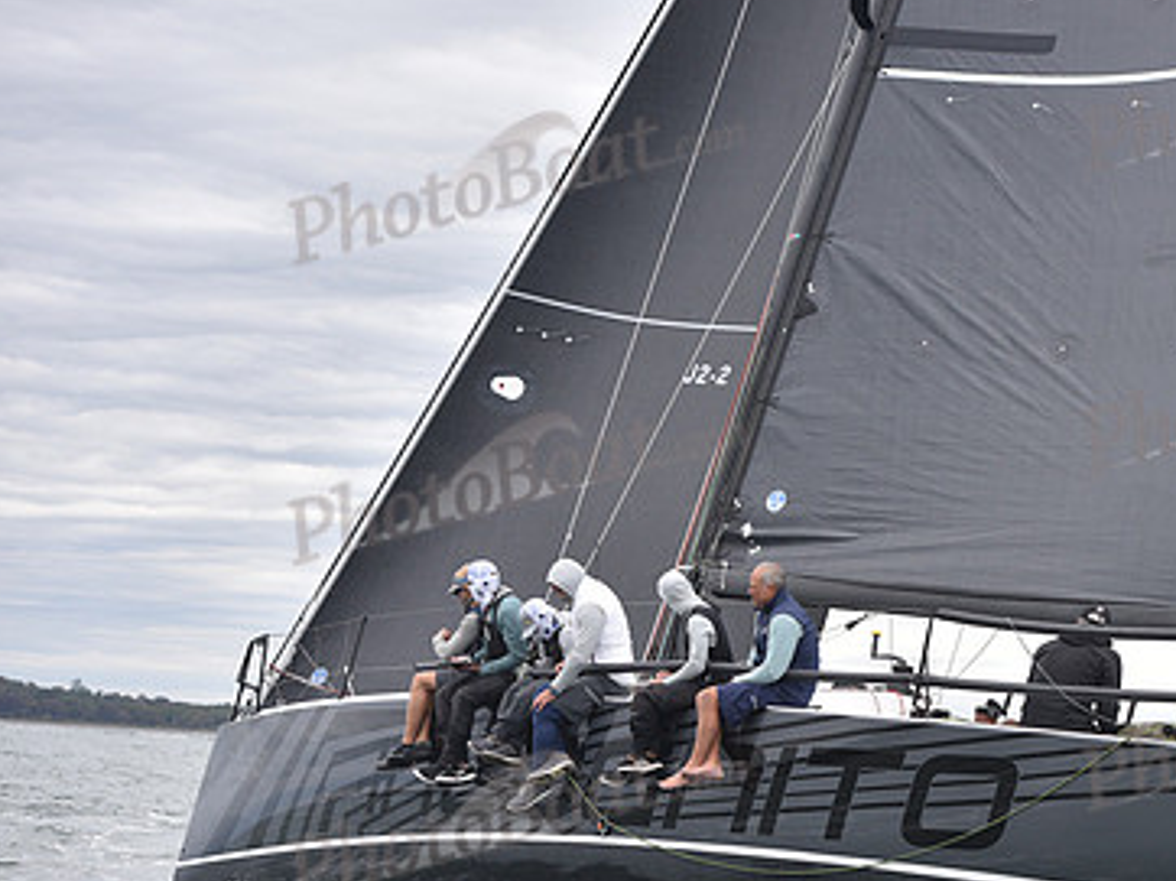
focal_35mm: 108
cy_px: 603
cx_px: 916
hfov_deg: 18.1
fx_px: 3667
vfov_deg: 13.7
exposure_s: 1/1000
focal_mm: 70
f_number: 4
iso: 400
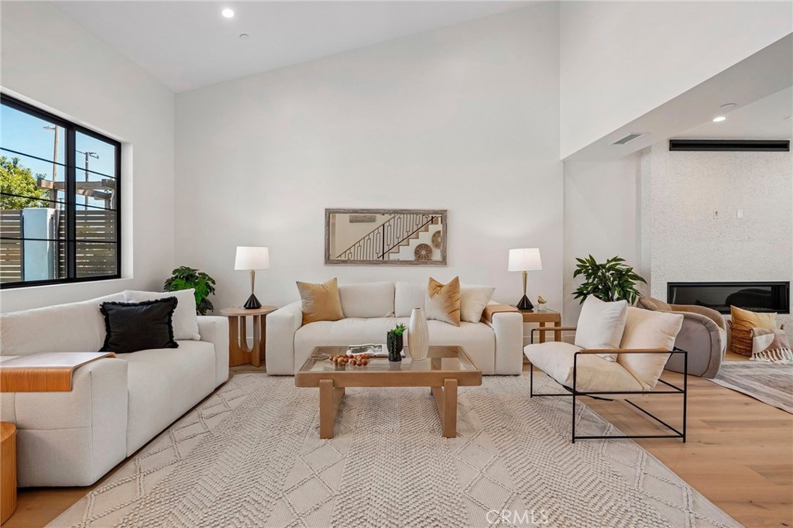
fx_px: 352
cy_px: 264
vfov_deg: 73.7
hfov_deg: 96.8
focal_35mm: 16
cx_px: 396
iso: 400
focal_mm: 16
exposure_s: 1/25
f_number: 8
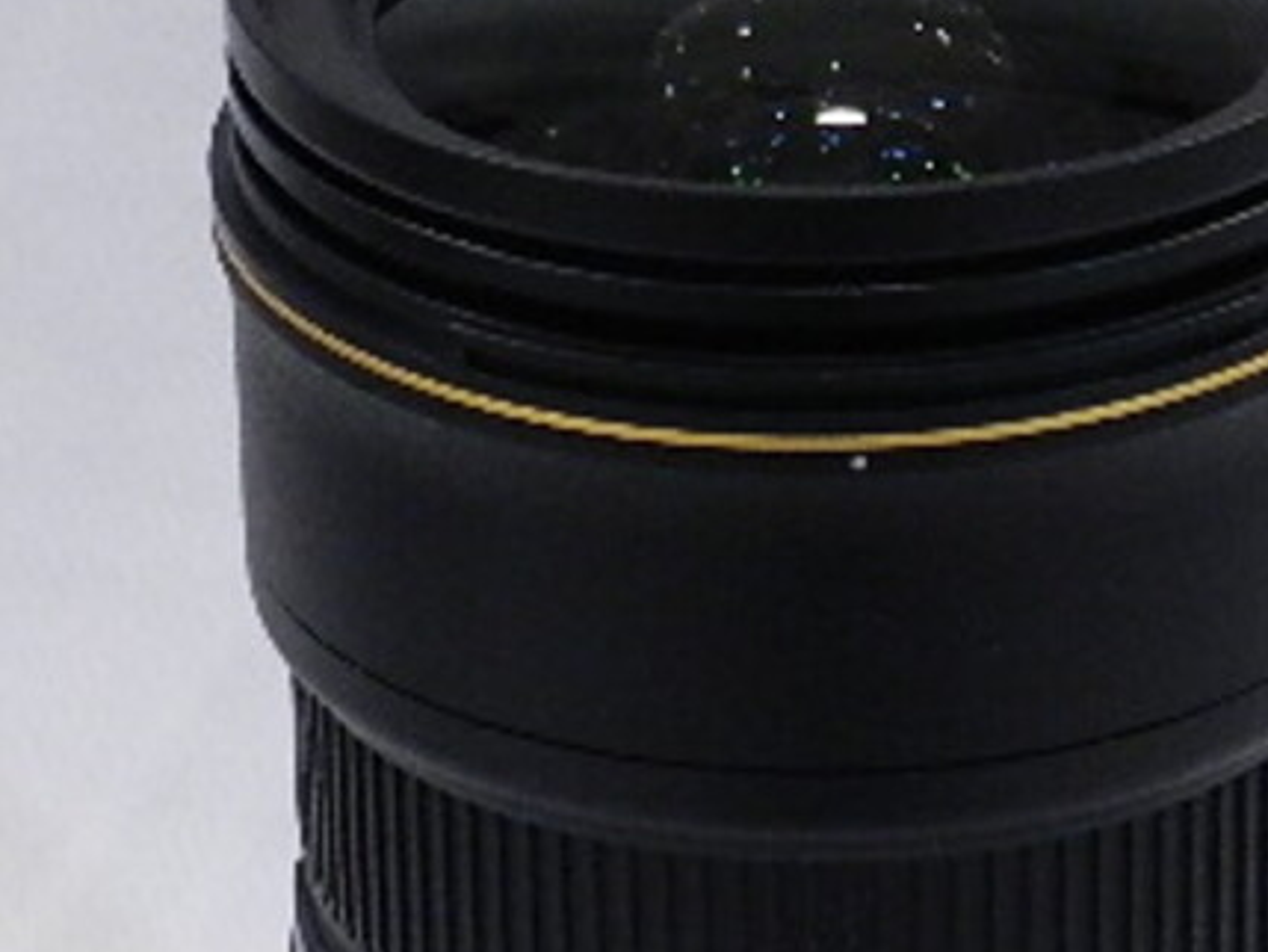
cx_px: 866
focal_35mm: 235
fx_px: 8611
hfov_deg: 8.4
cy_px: 917
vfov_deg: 6.3
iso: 800
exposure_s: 1/60
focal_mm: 14.9
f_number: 4.4
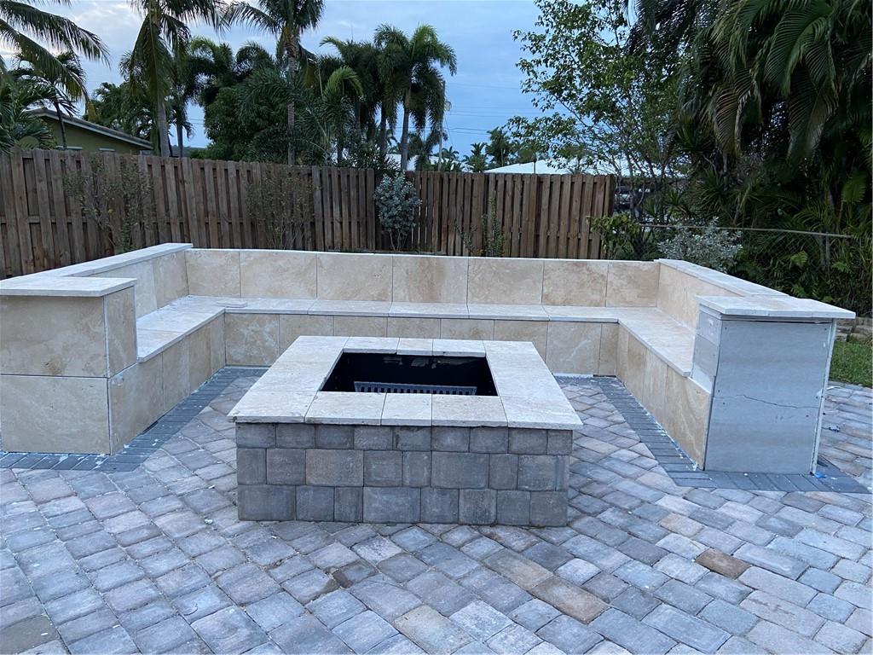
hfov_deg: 67.3
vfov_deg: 53.1
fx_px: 656
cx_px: 436
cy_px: 328
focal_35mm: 26
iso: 125
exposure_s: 1/60
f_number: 1.8
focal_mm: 4.25
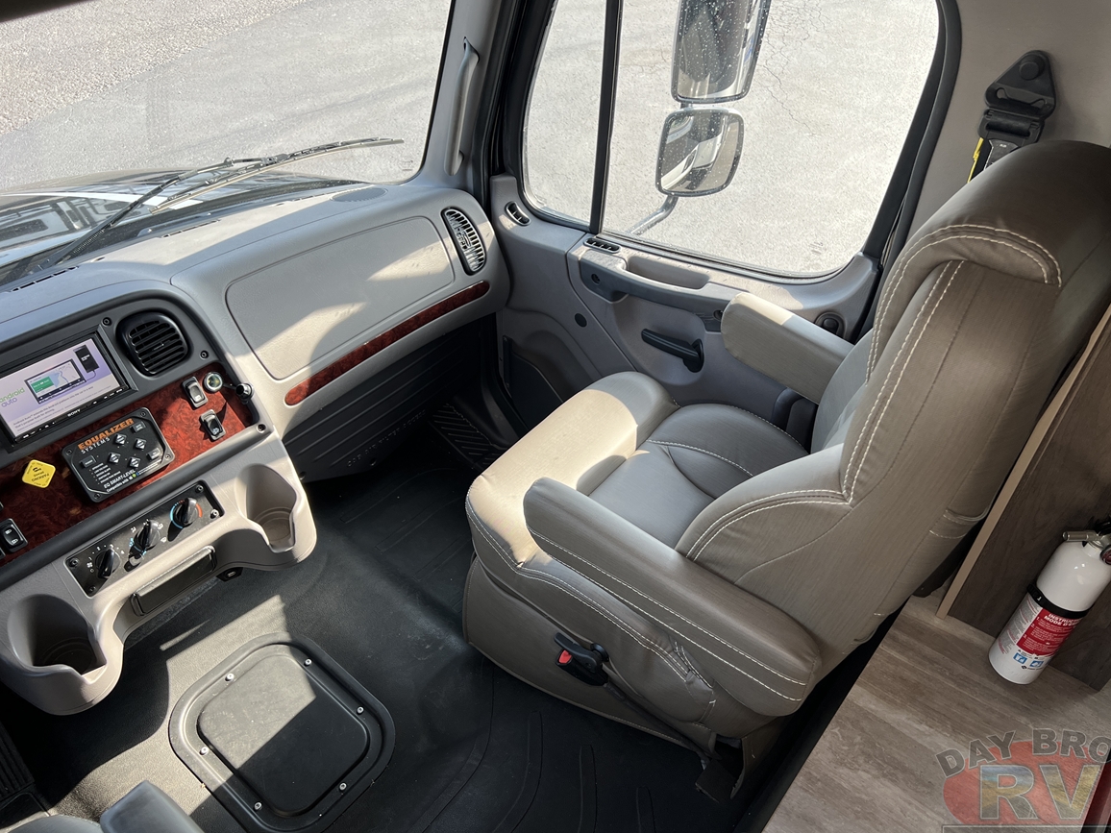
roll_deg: -4.8
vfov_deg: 51.4
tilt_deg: -42.5
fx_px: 867
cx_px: 573
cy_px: 421
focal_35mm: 27
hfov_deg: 65.3
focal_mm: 5.7
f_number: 1.5
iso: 40
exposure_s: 1/290
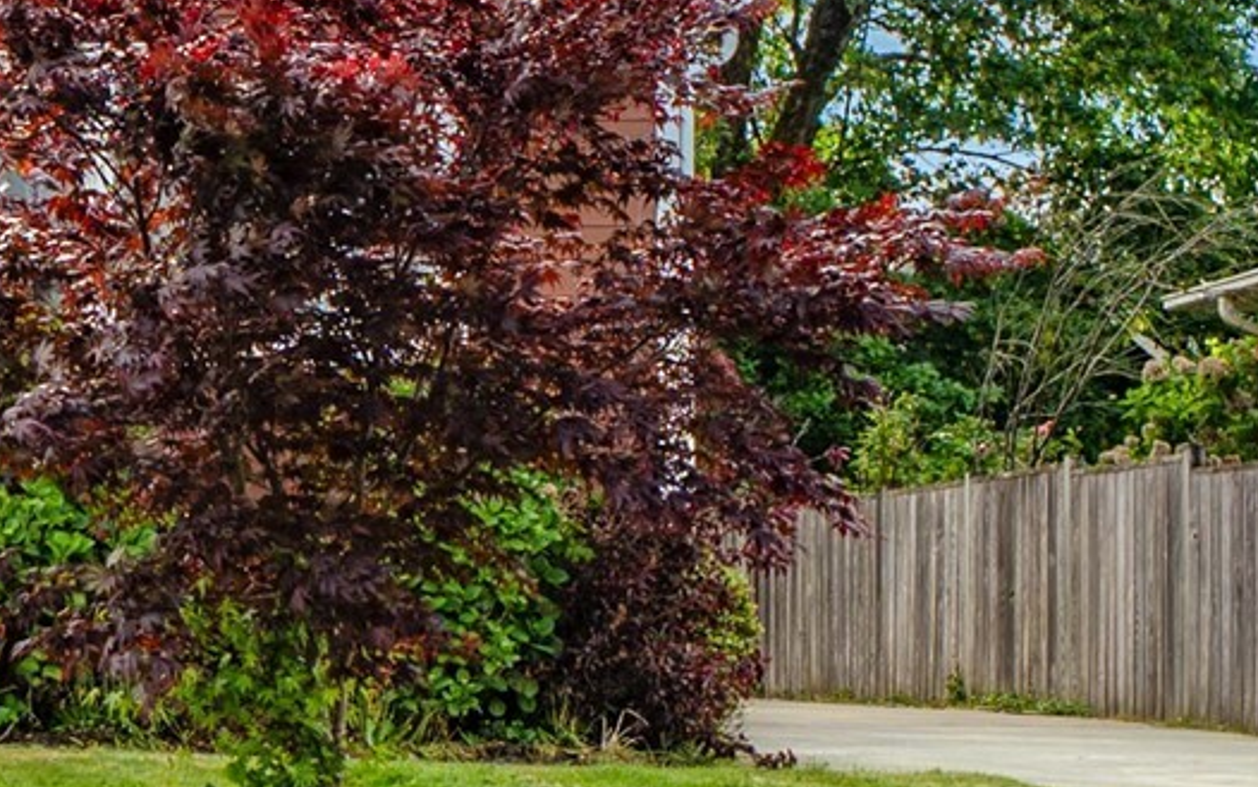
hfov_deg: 27.1
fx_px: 2366
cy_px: 287
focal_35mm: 69
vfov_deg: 18.8
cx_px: -147
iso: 80
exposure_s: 1/125
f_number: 7.1
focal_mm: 21
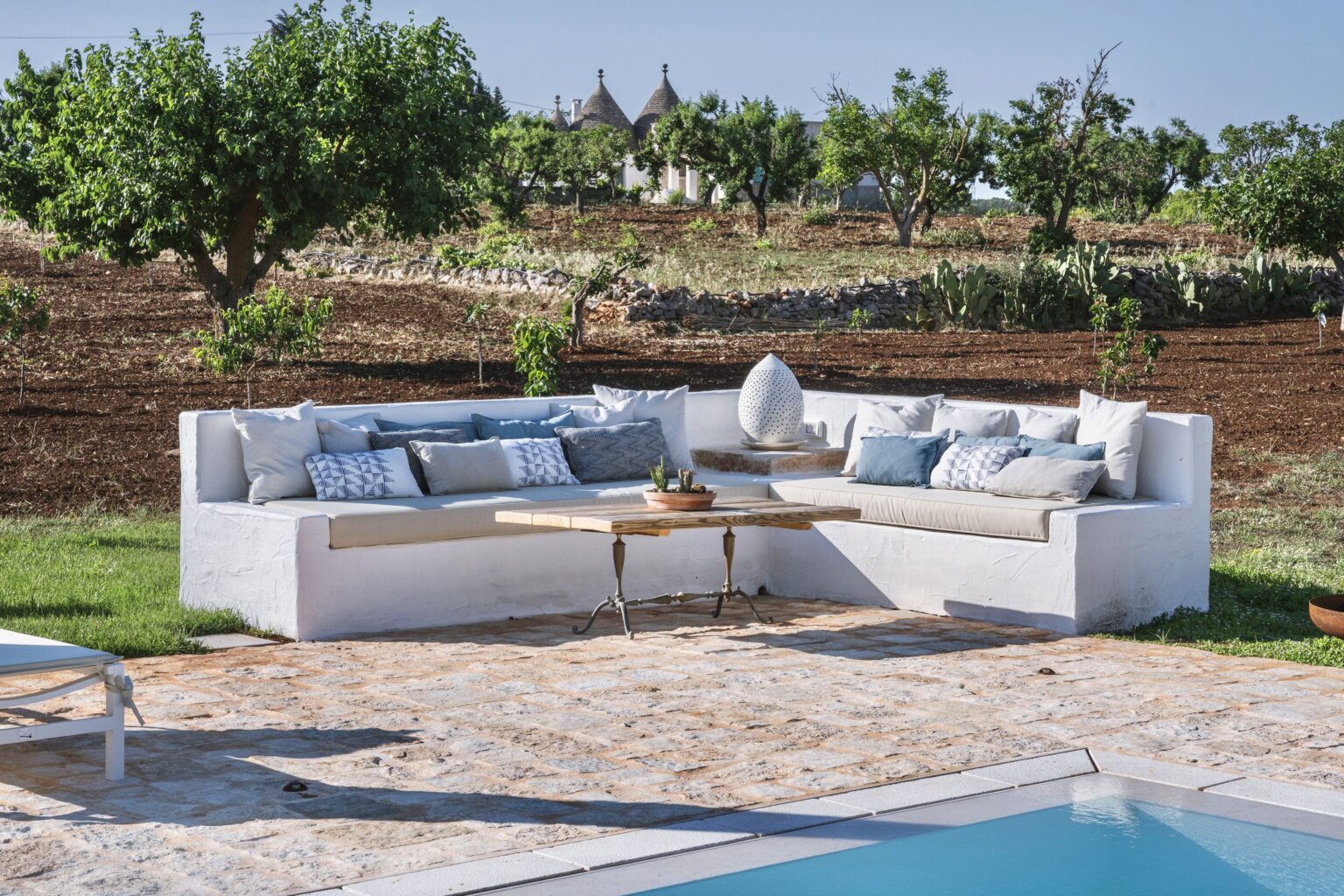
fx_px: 2538
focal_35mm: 68
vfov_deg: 20.0
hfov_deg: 29.7
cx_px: 672
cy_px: 448
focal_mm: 68
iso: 500
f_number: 16
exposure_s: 1/500
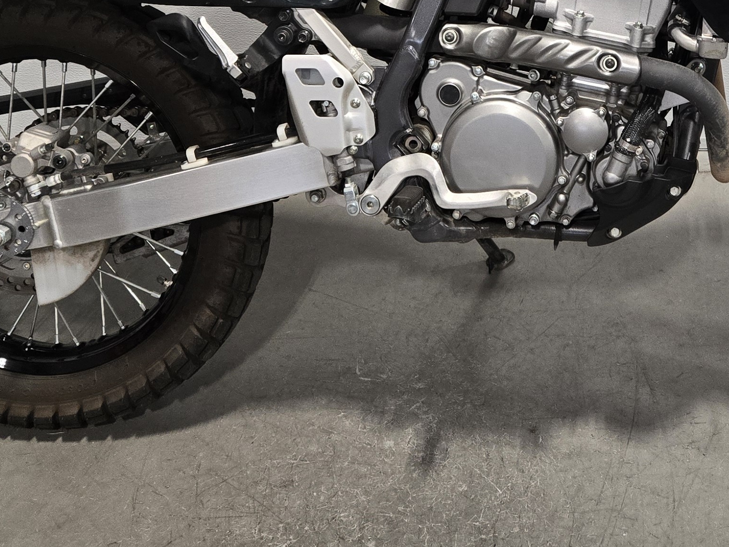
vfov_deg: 22.2
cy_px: -137
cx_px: 596
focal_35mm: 60
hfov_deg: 31.3
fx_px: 1264
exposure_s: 1/120
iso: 250
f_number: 1.8
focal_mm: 5.4
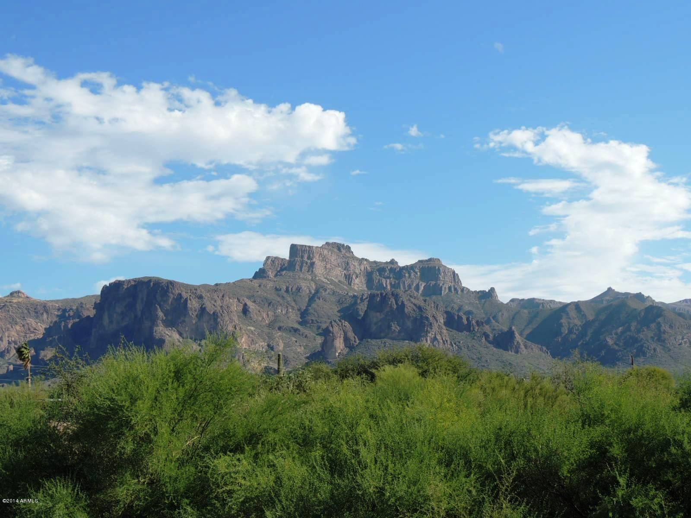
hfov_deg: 38.2
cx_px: 346
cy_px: 259
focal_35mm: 50
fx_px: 998
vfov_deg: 29.1
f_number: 3.6
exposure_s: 1/1000
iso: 100
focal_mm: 8.9
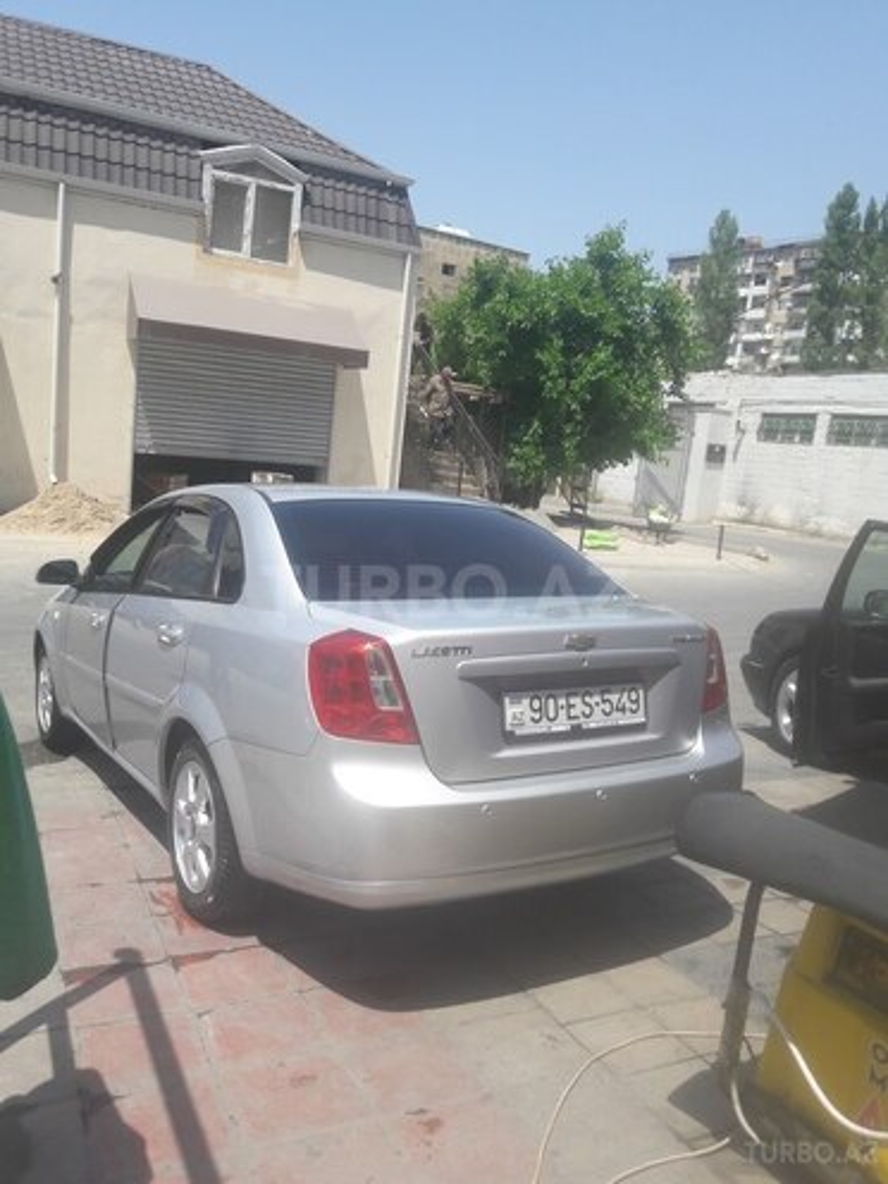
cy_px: 592
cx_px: 444
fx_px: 958
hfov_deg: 49.7
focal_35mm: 28
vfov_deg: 63.4
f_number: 1.9
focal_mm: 3.7
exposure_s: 1/1264
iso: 40
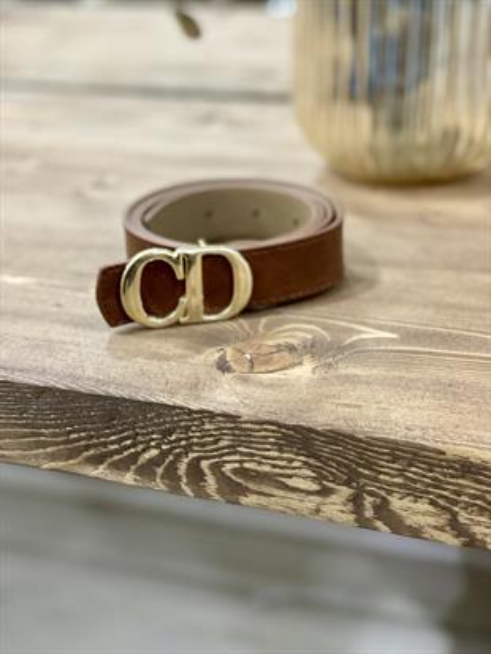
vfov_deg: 36.8
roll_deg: +2.2
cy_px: 327
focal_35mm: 52
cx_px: 246
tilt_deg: -25.3
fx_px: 983
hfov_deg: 28.0
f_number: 2
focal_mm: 6
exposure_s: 1/33
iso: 250
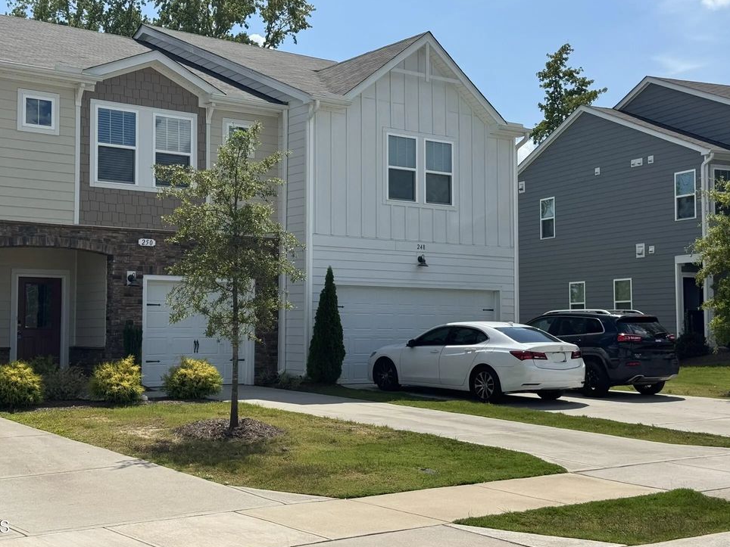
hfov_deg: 37.5
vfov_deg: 28.6
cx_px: 351
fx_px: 1076
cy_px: 263
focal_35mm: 51
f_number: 1.78
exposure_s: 1/5848
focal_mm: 6.76
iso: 64
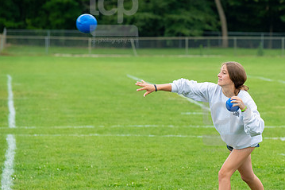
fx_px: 2366
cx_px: 227
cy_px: 124
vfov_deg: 4.6
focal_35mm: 299
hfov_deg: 6.9
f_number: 5.6
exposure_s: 1/1000
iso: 1250
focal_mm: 185
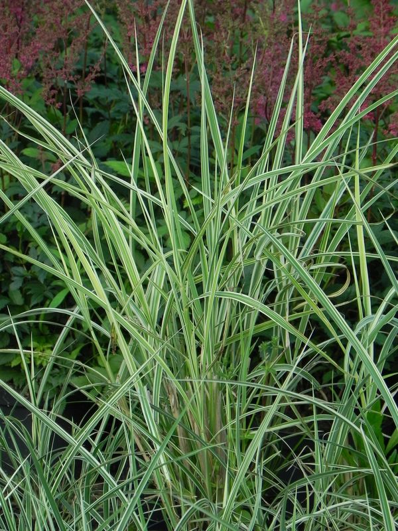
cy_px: 266
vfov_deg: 9.3
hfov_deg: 7.0
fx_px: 3250
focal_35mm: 212
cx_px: 199
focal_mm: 37.7
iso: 160
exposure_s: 1/125
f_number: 5
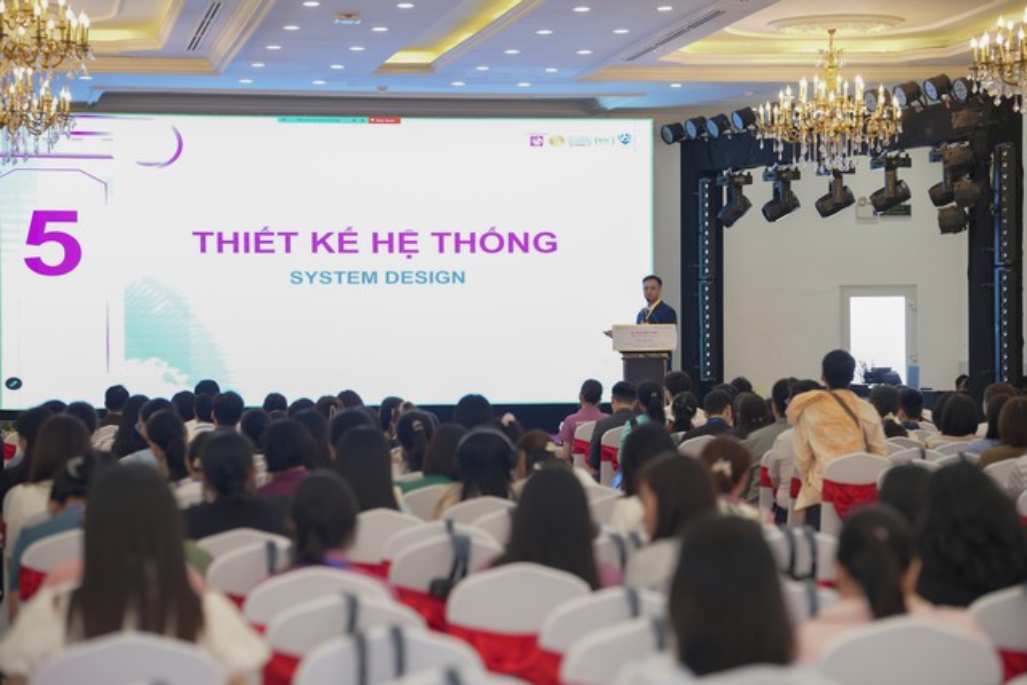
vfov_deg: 14.3
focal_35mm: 96
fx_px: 2739
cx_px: 514
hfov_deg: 21.2
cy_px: 342
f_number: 2.8
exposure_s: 1/100
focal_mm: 96
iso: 1000
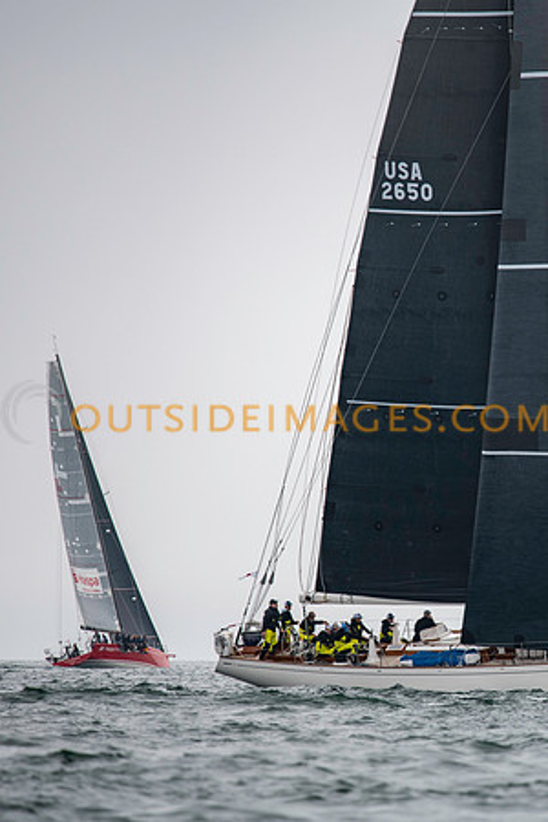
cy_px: 416
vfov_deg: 4.5
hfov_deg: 3.0
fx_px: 10415
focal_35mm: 456
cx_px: 495
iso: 250
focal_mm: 300
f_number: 4
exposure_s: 1/2500
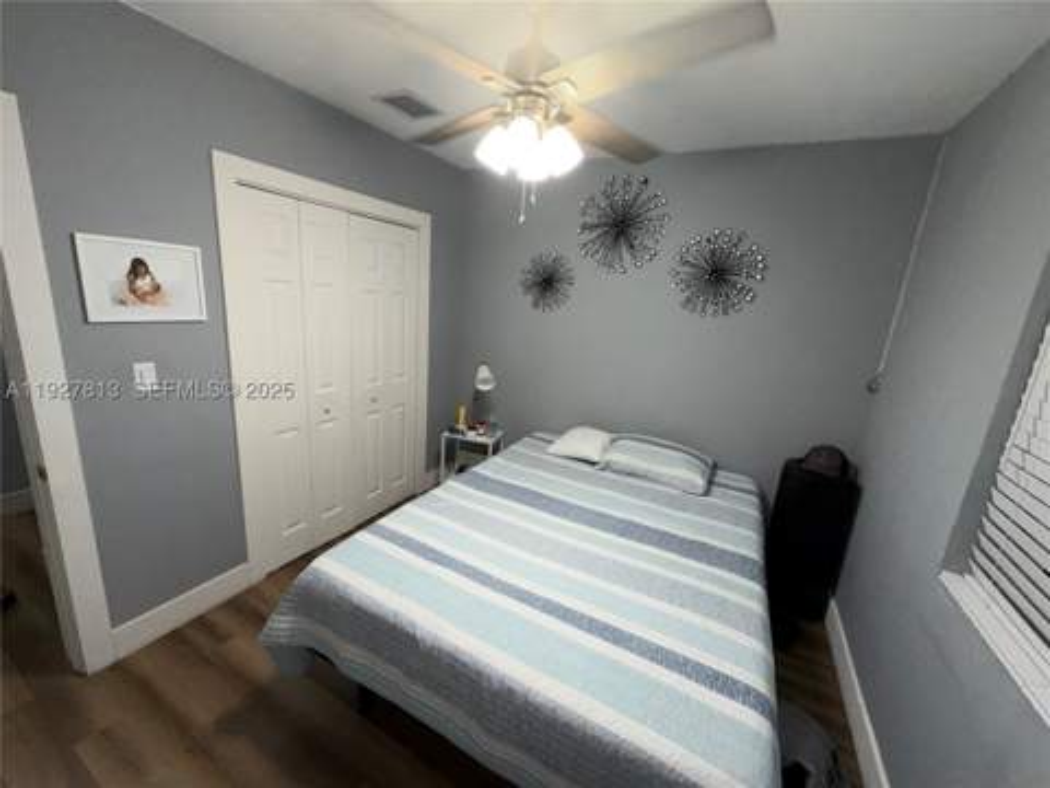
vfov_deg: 85.7
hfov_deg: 102.1
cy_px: 394
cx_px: 525
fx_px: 425
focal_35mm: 14
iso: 125
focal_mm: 2.22
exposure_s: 1/120
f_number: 2.2
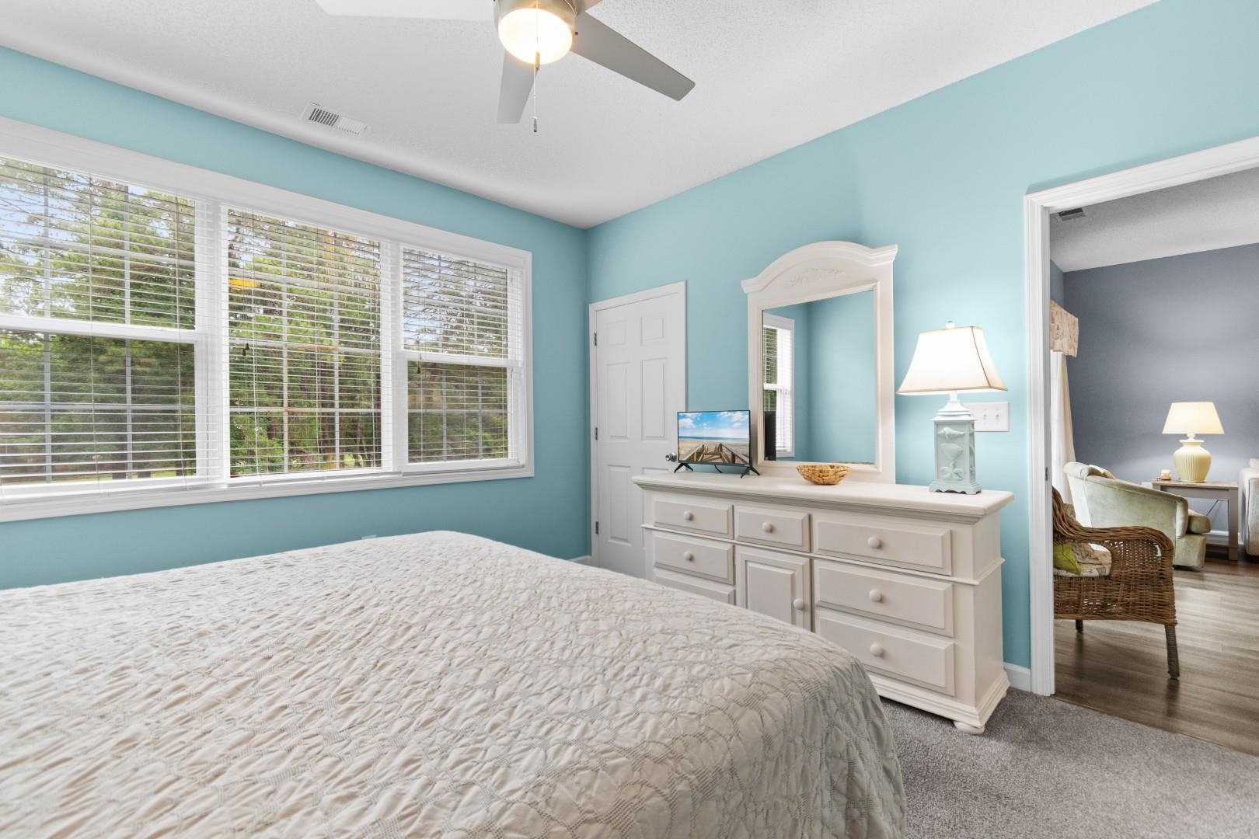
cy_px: 420
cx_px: 630
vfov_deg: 77.3
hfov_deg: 100.4
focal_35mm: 15
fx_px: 525
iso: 100
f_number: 4.5
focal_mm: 10
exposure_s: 1/8
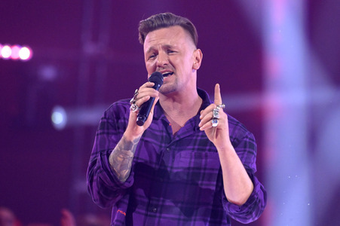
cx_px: 170
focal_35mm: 410
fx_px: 3869
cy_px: 113
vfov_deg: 3.3
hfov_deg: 5.0
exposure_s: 1/400
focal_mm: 410
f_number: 5.6
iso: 8000
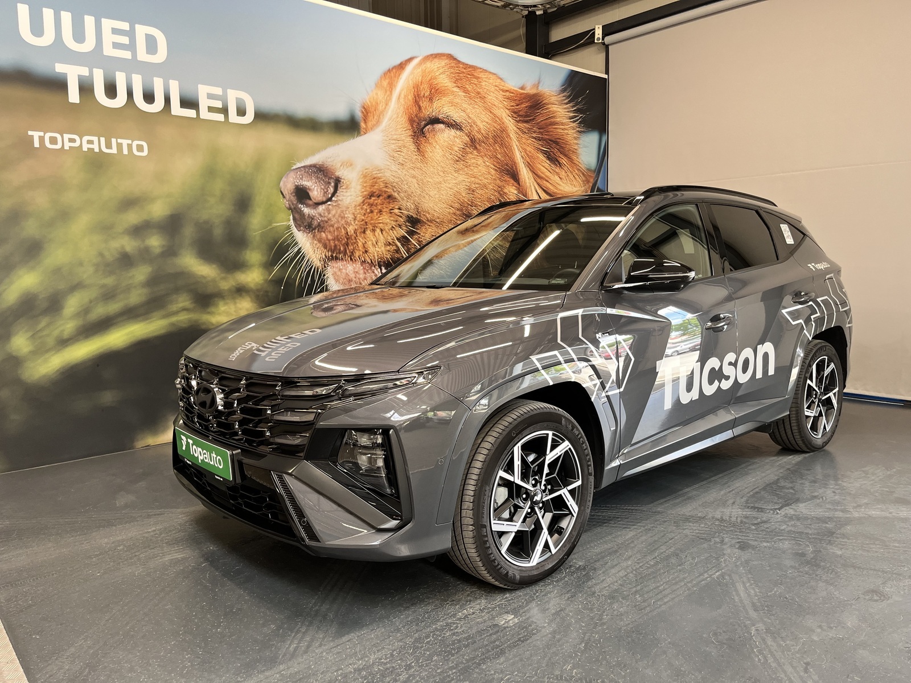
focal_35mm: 26
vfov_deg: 53.1
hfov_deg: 67.3
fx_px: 684
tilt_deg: -6.5
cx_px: 456
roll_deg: +2.1
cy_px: 342
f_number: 1.6
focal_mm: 5.1
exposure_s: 1/121
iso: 125
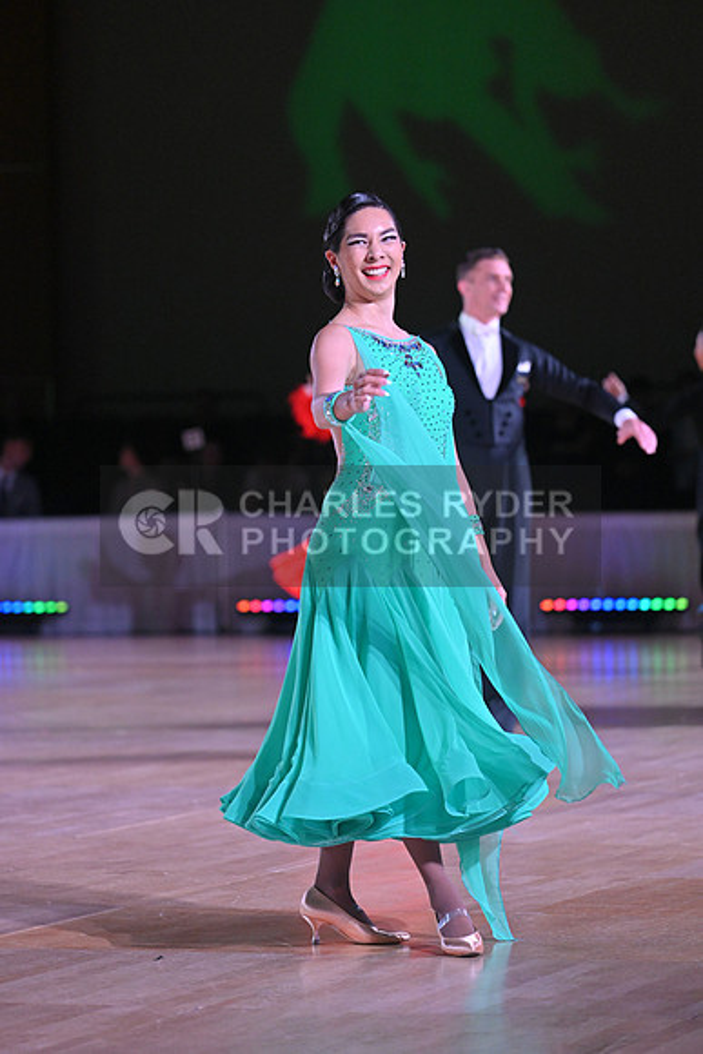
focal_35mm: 160
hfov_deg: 8.6
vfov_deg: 12.8
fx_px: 4684
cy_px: 527
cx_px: 352
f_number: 4
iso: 3200
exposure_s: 1/400
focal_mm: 160
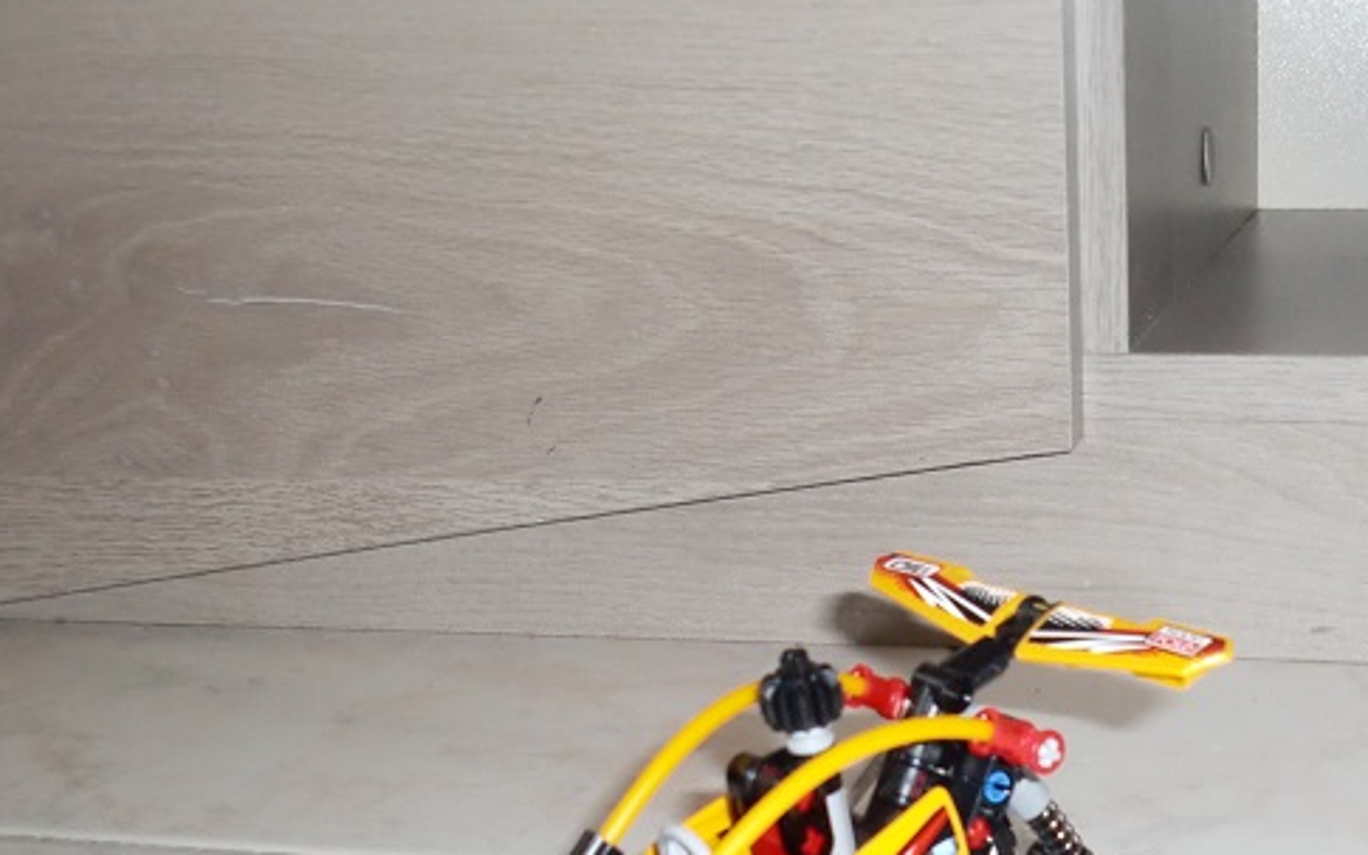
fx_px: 2349
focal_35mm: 63
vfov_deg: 20.1
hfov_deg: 32.2
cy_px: 810
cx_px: 934
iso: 400
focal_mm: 6.3
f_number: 2.8
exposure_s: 1/30
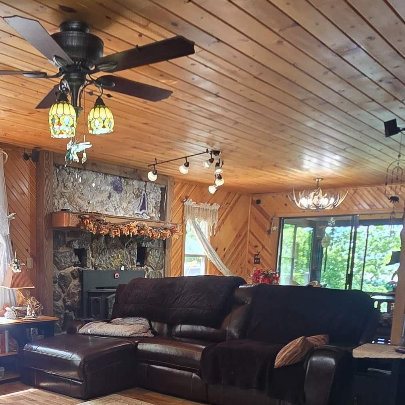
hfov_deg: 45.8
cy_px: 342
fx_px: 463
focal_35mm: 35
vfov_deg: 44.2
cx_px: 108
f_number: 2.2
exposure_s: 1/60
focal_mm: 2.2
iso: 125
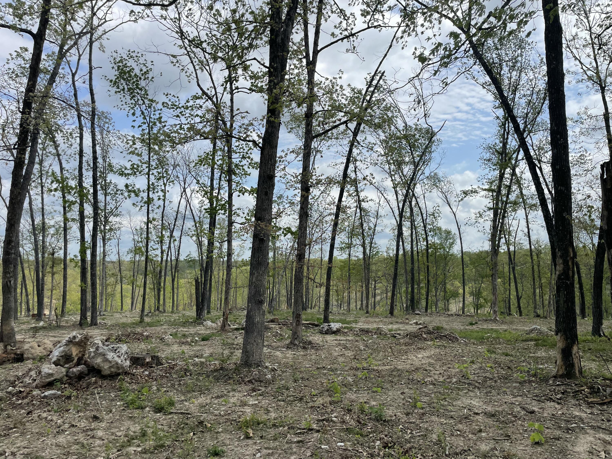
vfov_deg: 53.1
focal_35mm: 26
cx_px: 306
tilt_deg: +4.3
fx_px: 460
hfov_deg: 67.3
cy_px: 230
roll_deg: -0.9
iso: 32
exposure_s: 1/5556
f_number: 1.6
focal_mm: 4.2
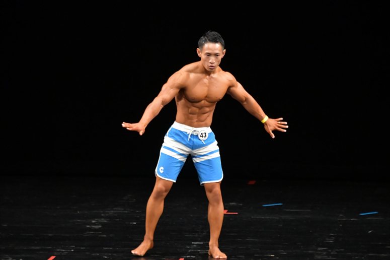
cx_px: 195
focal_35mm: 315
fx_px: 3411
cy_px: 130
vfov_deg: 4.4
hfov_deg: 6.5
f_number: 5.6
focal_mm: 210
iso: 3200
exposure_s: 1/400
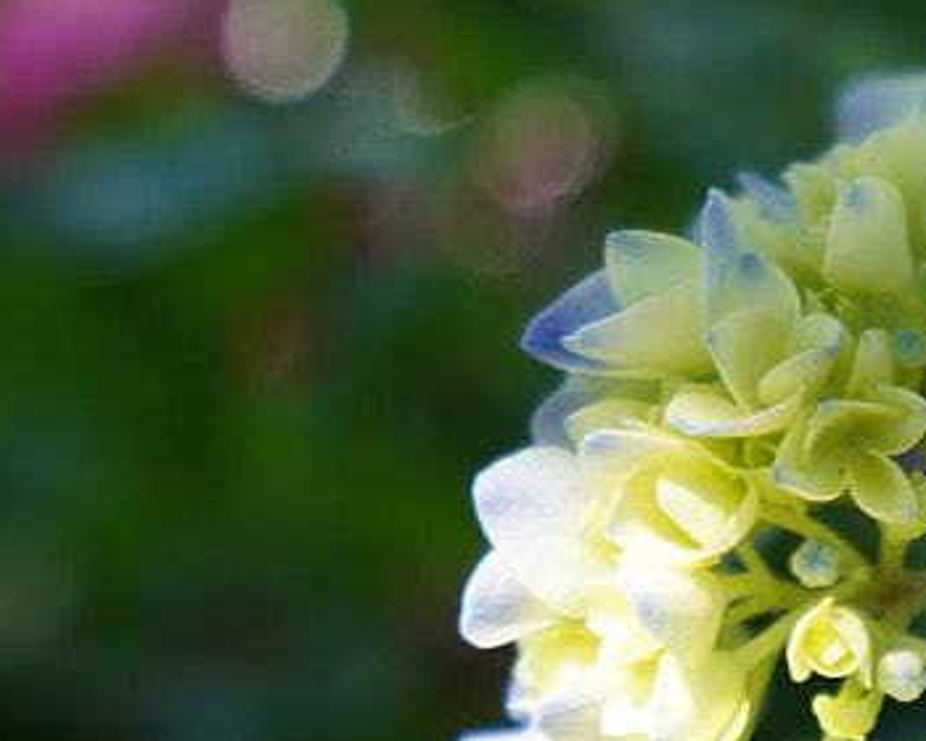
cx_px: 1389
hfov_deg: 13.6
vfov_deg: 11.5
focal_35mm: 133
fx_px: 3645
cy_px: 640
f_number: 4
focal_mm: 31
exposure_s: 1/160
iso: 100
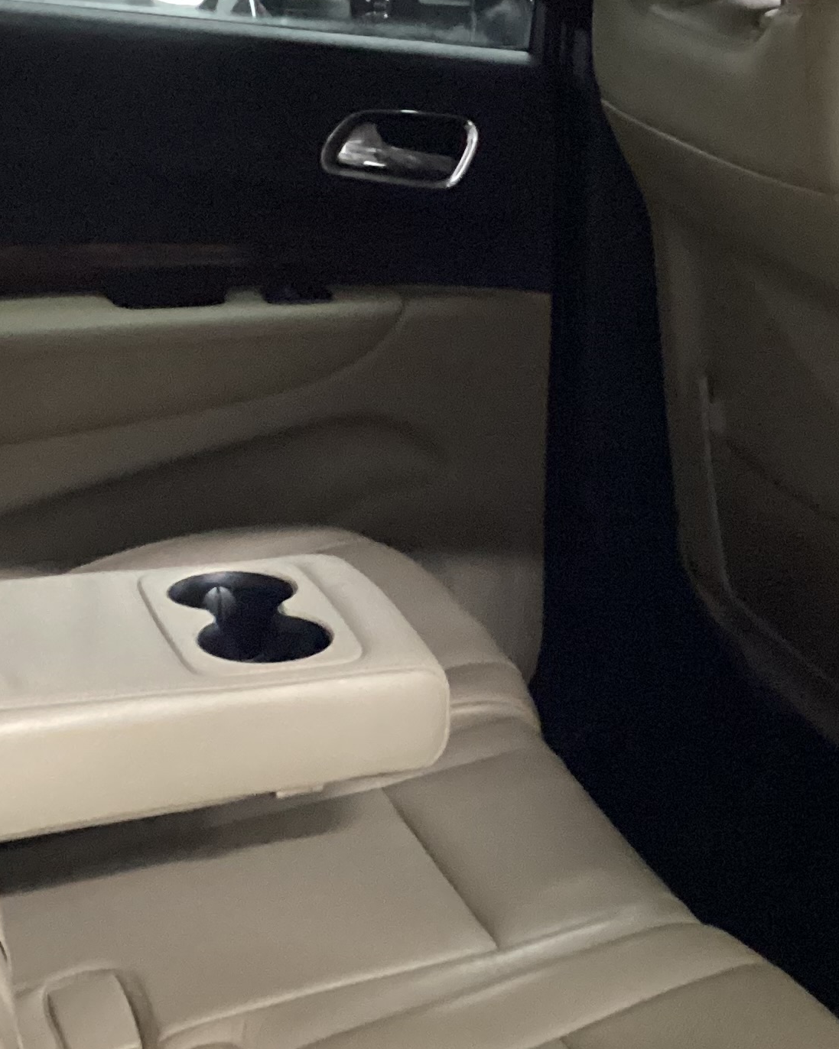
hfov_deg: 21.2
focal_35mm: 72
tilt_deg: -22.8
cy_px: 609
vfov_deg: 26.4
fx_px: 2236
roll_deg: -4.4
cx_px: 487
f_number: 2.4
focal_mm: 3.3
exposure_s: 1/24
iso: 800
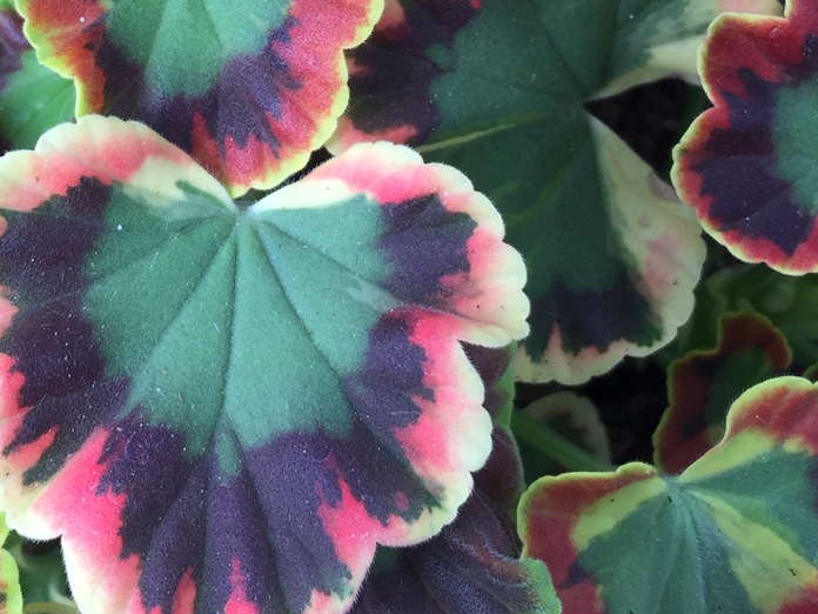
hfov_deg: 28.2
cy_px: -14
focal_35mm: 68
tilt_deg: -72.8
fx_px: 1607
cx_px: 226
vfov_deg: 20.8
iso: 32
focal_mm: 4.15
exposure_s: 1/105
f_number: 2.2
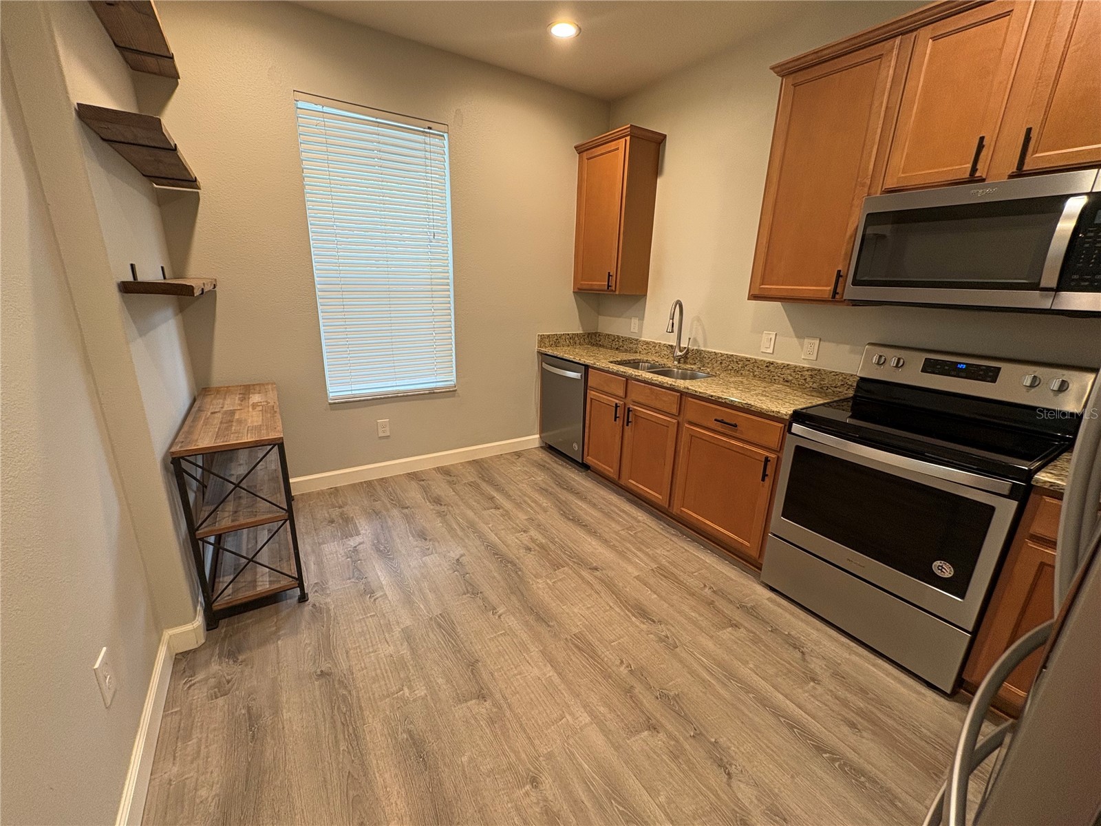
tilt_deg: -15.3
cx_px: 550
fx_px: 445
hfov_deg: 102.1
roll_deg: -2.4
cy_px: 413
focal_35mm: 14
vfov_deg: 85.7
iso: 160
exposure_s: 1/60
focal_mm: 2.22
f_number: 2.2
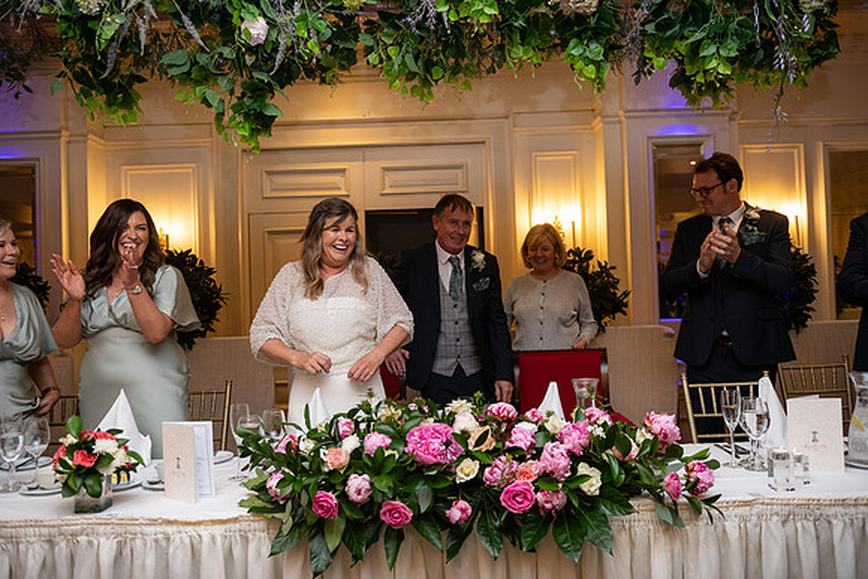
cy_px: 290
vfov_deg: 45.0
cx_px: 434
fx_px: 699
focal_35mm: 29
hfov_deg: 63.6
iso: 640
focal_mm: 29
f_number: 3.5
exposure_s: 1/160
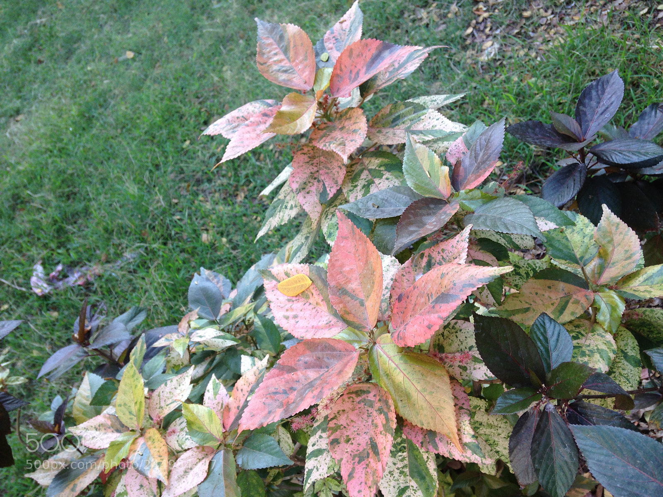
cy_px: 248
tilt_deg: -46.8
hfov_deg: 55.4
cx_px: 332
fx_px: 632
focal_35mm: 33
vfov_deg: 42.9
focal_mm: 4.12
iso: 80
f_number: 2.4
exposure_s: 1/120
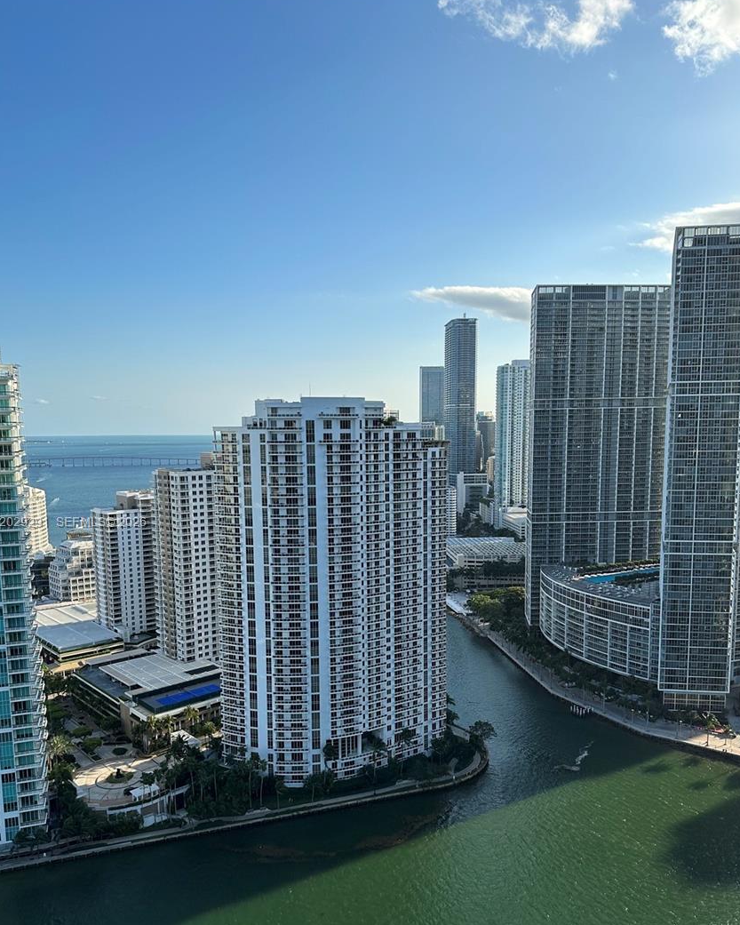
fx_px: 739
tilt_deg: -6.6
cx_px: 382
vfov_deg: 63.8
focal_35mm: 27
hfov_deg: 53.2
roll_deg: +0.8
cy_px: 523
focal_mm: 6.86
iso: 80
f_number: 1.78
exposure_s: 1/4016
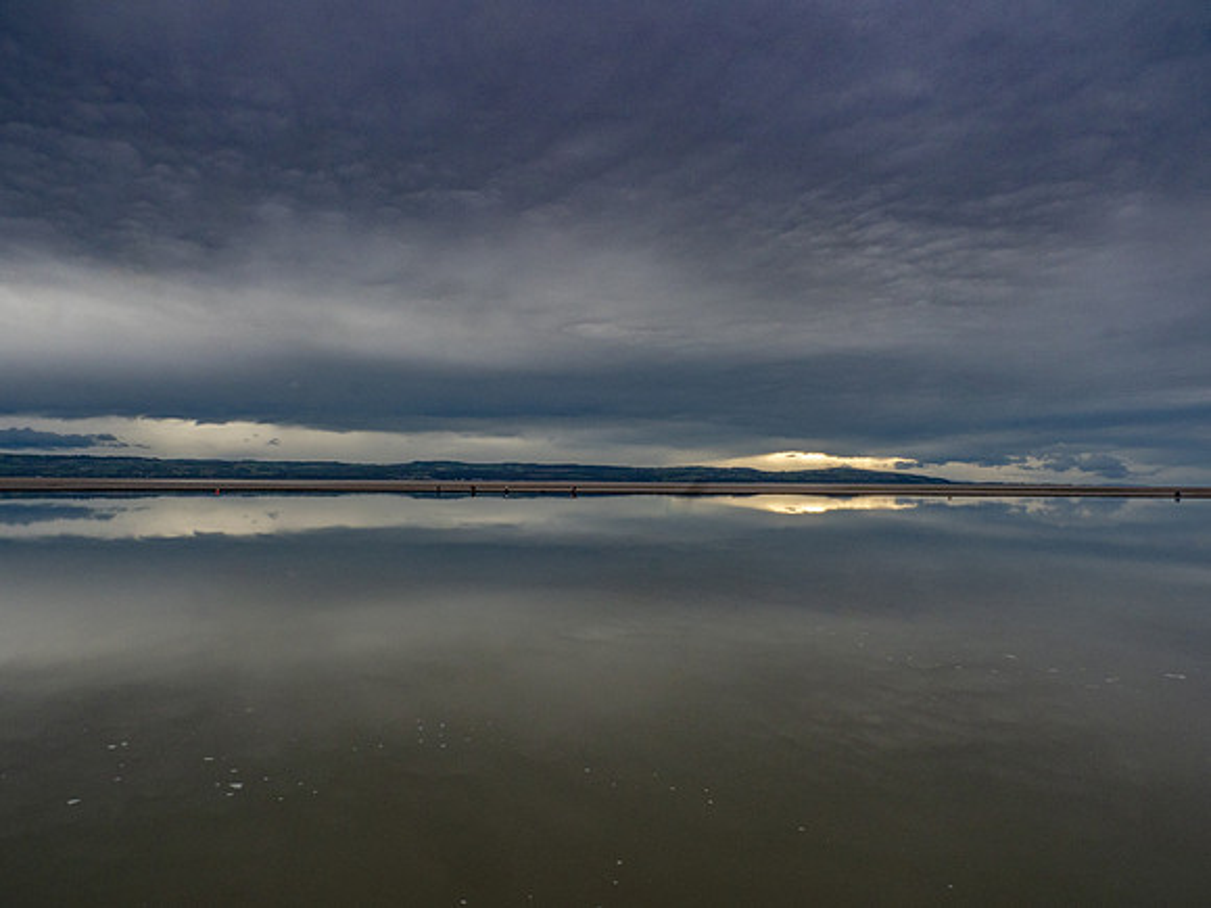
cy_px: 454
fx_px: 841
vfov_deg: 56.7
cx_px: 606
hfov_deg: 71.5
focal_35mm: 24
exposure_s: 1/60
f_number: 22
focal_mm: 12
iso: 640
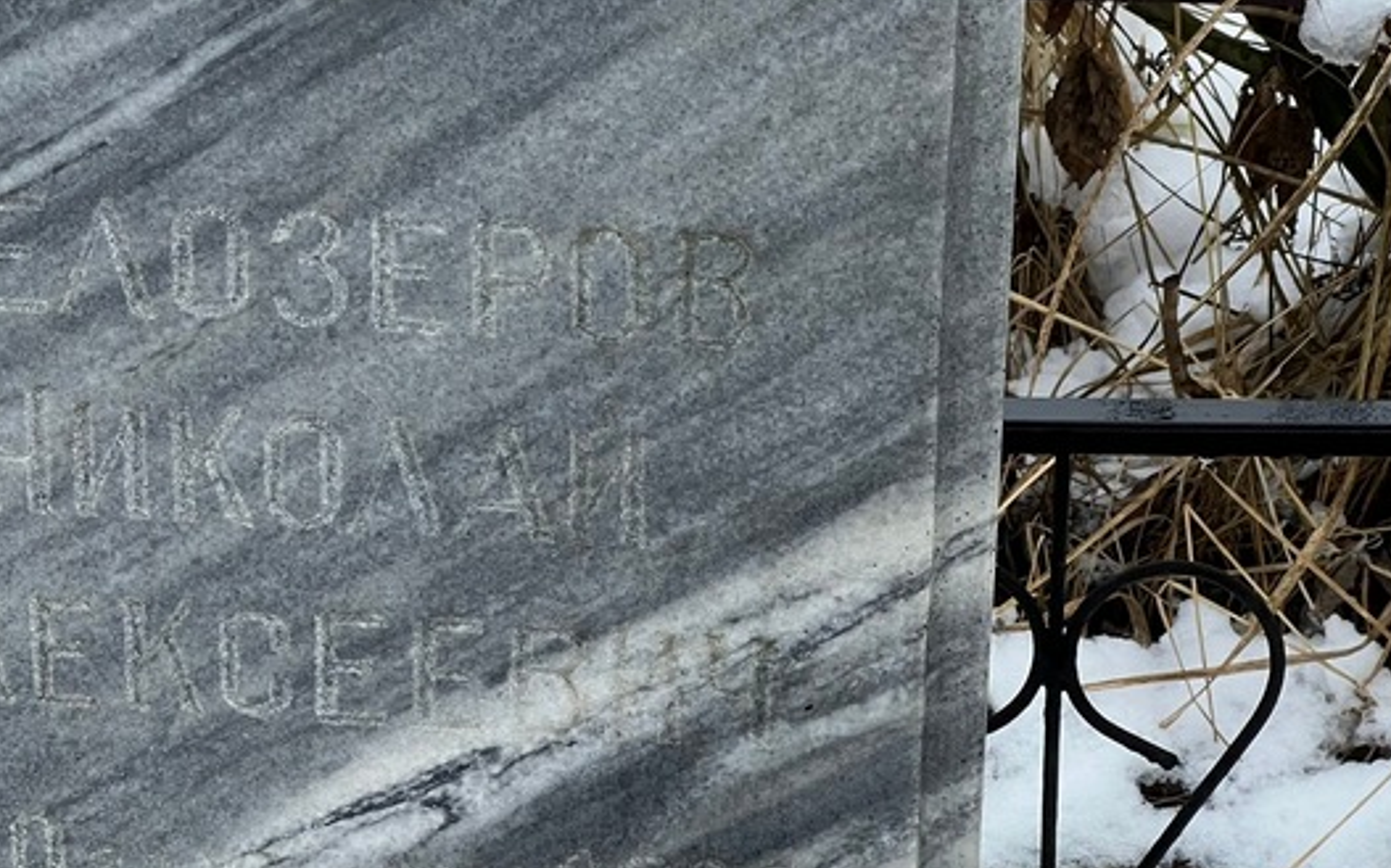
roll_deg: +1.1
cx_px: 370
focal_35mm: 124
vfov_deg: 10.6
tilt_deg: -24.0
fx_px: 4699
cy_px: 488
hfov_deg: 16.8
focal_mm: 9
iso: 125
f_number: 2.8
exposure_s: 1/99
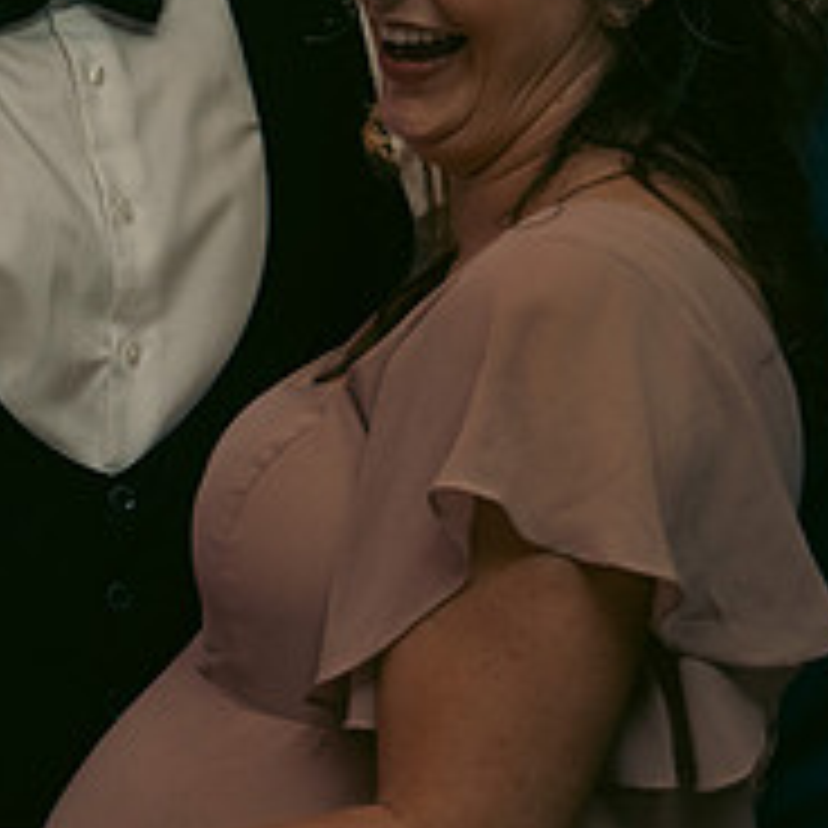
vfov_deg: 9.3
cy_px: 115
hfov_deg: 9.2
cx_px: -176
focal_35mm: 188
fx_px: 5088
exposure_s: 1/160
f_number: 3.5
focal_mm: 70
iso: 2500
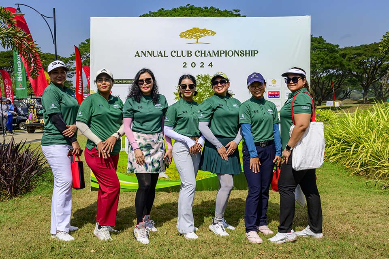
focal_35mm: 35
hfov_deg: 54.4
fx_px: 378
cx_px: 194
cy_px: 130
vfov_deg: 37.9
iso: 900
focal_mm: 35
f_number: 9
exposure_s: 1/2500
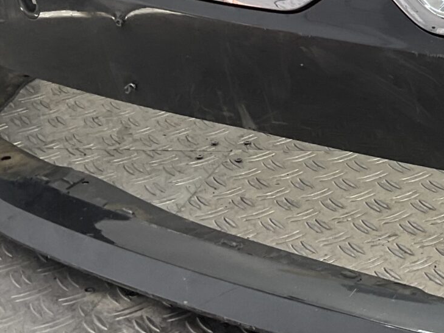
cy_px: 15
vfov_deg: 14.3
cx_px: 594
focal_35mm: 102
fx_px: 1308
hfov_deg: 17.9
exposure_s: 1/100
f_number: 1.8
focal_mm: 3
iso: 16
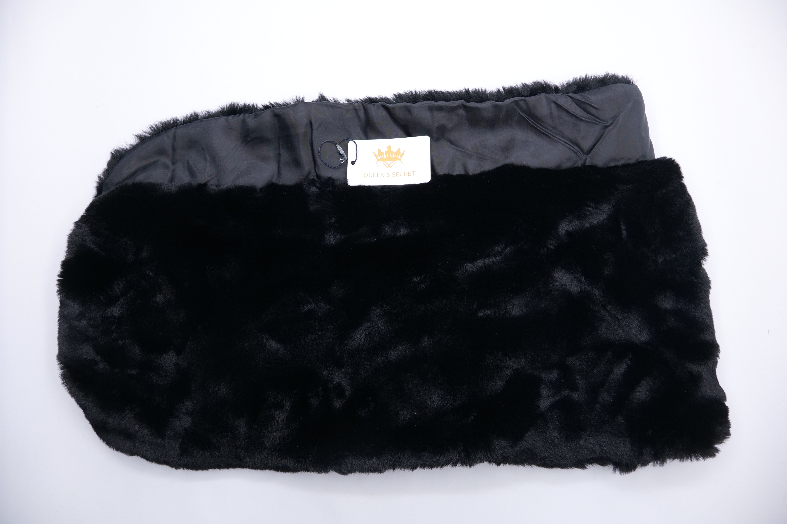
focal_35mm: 24
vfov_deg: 53.1
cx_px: 394
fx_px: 525
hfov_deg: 73.7
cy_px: 262
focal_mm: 24
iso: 1000
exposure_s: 1/100
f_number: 5.6
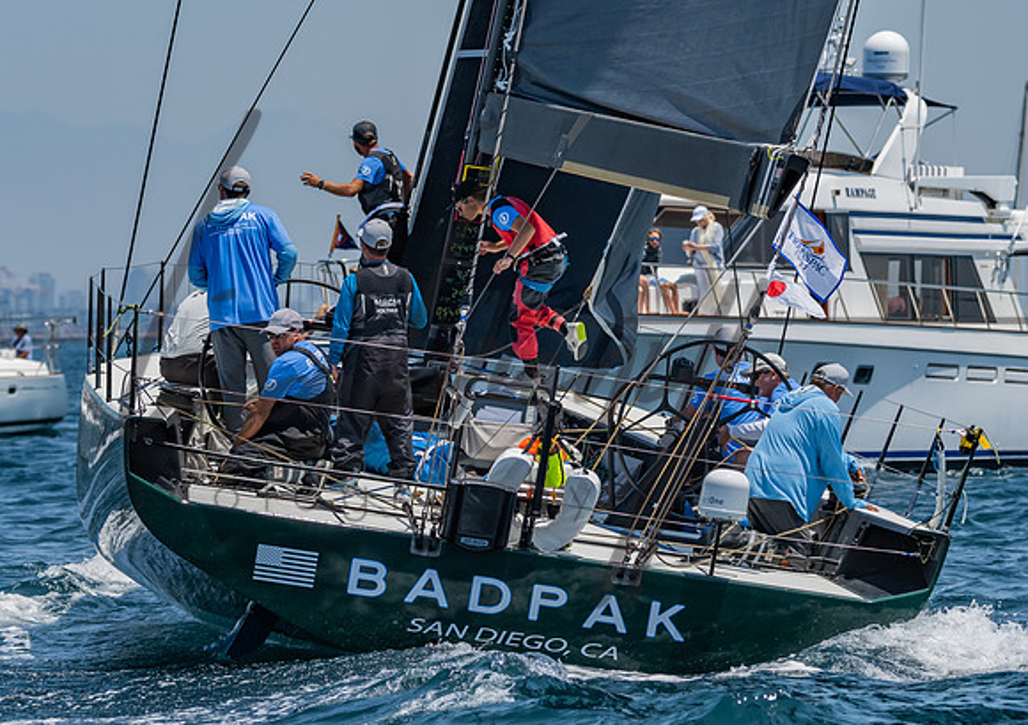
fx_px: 9012
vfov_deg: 4.6
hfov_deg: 6.5
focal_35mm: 310
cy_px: 282
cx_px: 693
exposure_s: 1/1600
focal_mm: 185
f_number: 5.6
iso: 320
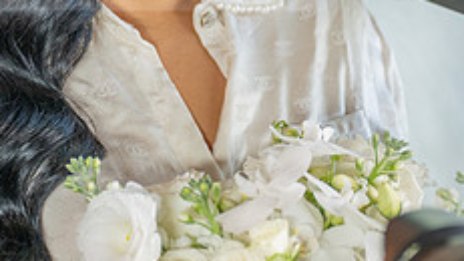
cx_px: 157
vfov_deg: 7.6
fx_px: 1944
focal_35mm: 158
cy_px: -37
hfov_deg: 13.6
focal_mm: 60
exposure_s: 1/200
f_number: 2.8
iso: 400
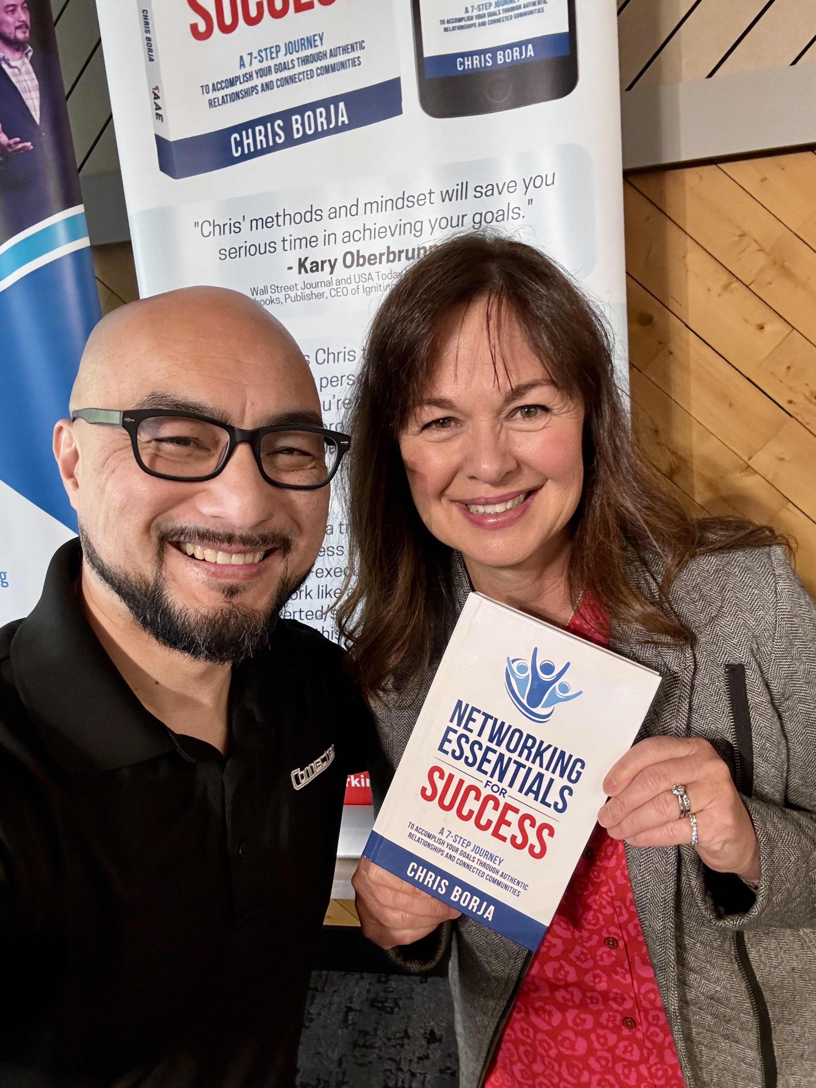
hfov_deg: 58.9
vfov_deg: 73.9
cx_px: 408
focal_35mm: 23
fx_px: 723
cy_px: 544
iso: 320
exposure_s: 1/40
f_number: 1.9
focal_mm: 2.69
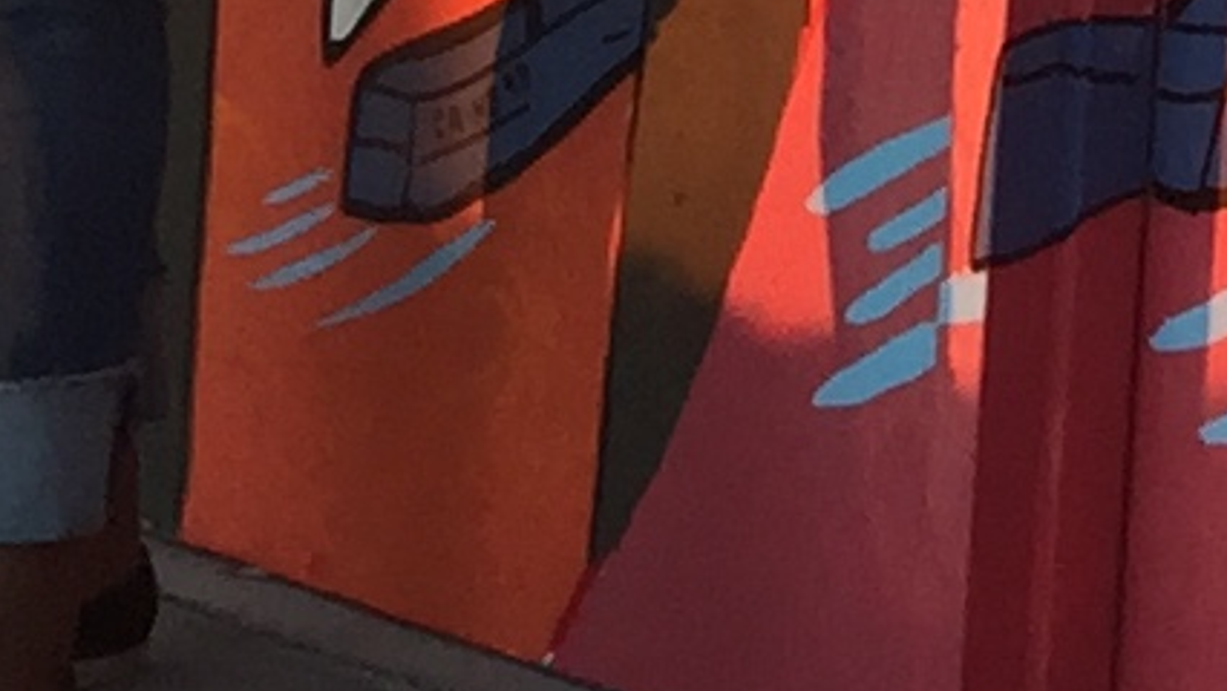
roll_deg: -2.6
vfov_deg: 4.6
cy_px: -2015
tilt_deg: +3.6
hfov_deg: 8.0
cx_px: 3330
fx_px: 7876
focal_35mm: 242
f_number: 2.2
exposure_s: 1/60
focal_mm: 4.15
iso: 32
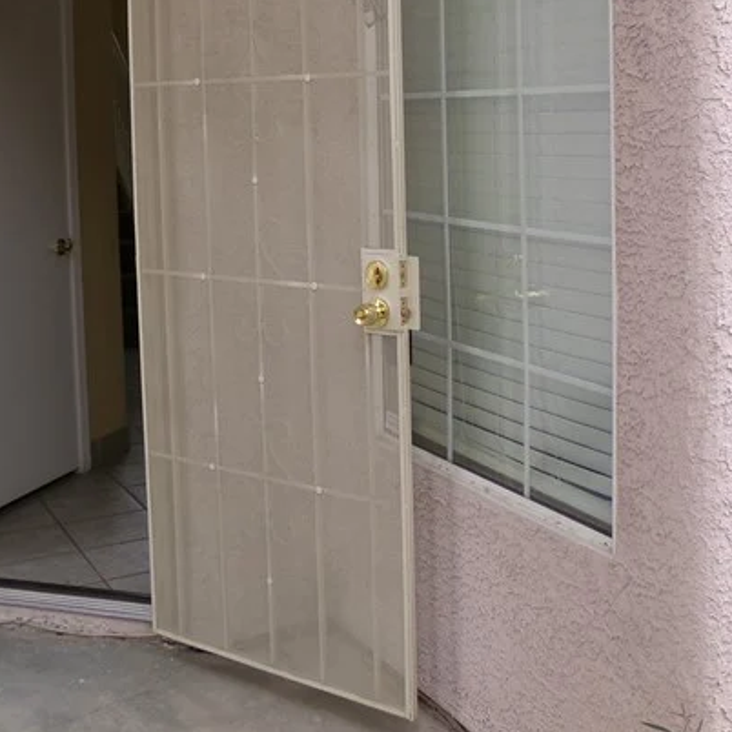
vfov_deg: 31.0
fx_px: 1292
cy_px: 166
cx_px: 433
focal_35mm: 54
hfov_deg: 31.6
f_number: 3.7
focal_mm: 4.3
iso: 100
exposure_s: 1/240
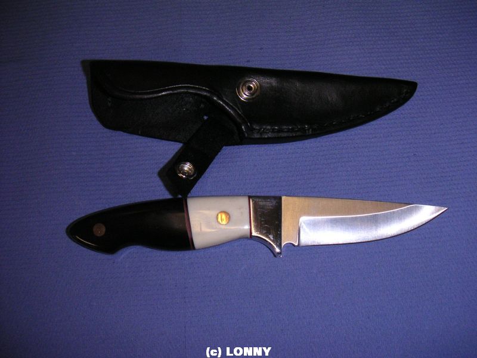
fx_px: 524
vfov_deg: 37.7
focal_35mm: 38
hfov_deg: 49.0
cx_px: 238
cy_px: 179
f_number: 6.7
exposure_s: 1/45
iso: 160
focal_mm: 6
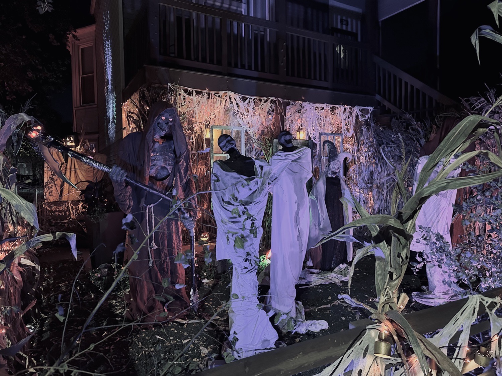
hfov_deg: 71.6
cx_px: 251
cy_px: 188
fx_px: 348
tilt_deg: -2.4
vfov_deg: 56.8
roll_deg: +0.8
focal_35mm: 24
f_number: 1.78
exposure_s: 1/30
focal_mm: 6.86
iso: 1250
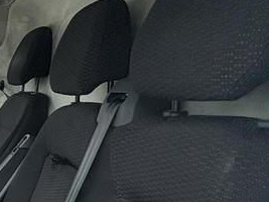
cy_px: 139
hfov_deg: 27.2
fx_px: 365
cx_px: -141
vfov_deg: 30.6
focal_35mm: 47
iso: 64
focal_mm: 2.22
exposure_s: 1/858
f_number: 2.2
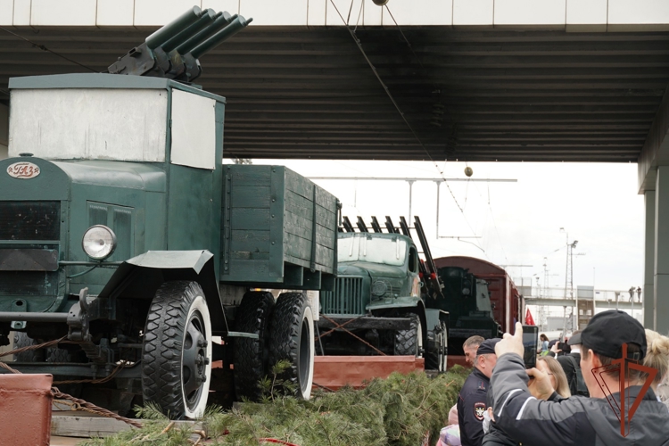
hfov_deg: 28.1
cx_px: 334
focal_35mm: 72
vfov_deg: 18.9
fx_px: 1338
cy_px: 223
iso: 100
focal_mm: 48
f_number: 5.6
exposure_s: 1/160
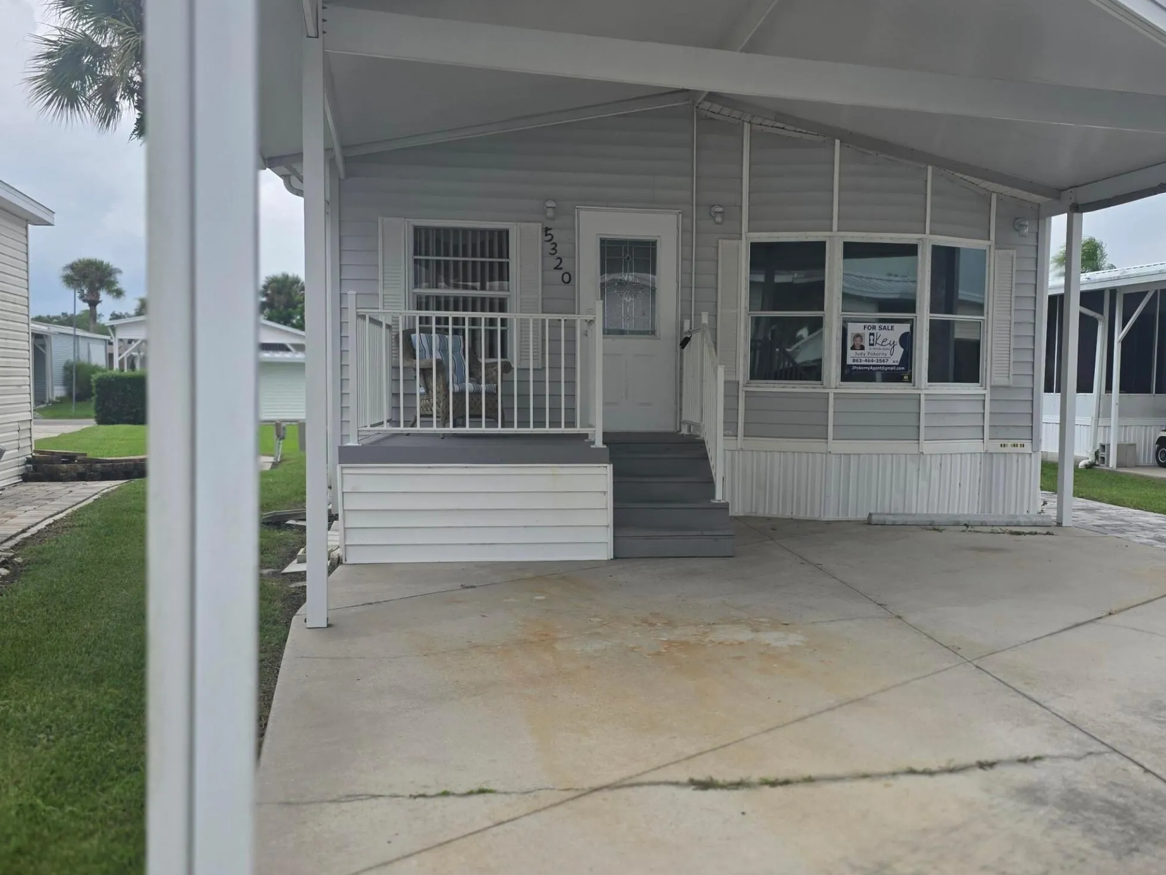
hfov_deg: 53.5
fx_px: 1145
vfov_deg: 41.8
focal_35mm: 34
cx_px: 707
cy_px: 452
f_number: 1.7
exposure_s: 1/359
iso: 40
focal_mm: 6.3
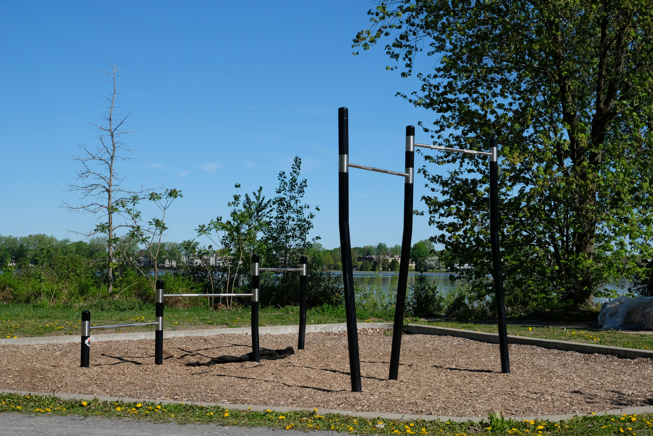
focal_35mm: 51
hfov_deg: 38.9
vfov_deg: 26.5
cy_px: 218
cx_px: 326
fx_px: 925
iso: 200
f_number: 8
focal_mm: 34.3
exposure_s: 1/480
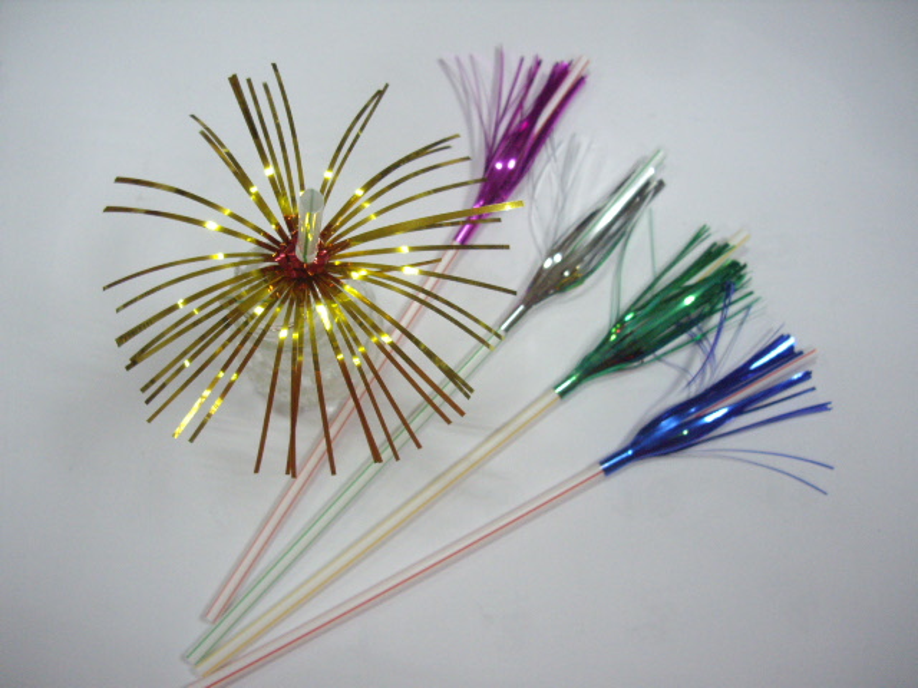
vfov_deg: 37.7
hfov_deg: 49.0
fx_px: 1008
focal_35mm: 38
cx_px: 459
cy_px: 344
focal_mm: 7.9
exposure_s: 1/30
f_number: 2.8
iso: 400
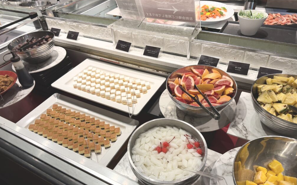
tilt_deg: -44.0
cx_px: 146
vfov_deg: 47.4
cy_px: 107
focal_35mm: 26
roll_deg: +6.5
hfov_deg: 70.4
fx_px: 210
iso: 100
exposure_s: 1/100
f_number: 1.78
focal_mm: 6.76
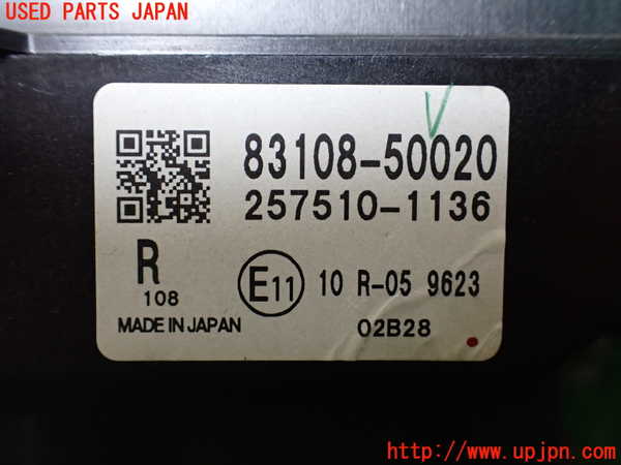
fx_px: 538
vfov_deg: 46.8
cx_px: 310
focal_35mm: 30
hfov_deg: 60.0
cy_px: 232
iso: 500
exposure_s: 1/125
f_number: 2.3
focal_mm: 5.4
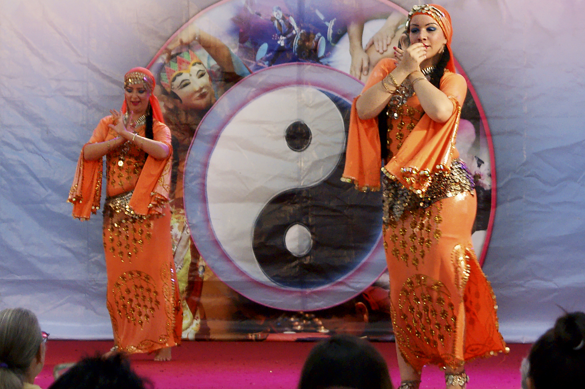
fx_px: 2010
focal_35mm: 124
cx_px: 298
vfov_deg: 11.1
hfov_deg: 16.6
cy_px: 193
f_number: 5.6
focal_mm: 55
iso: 400
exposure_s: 1/80
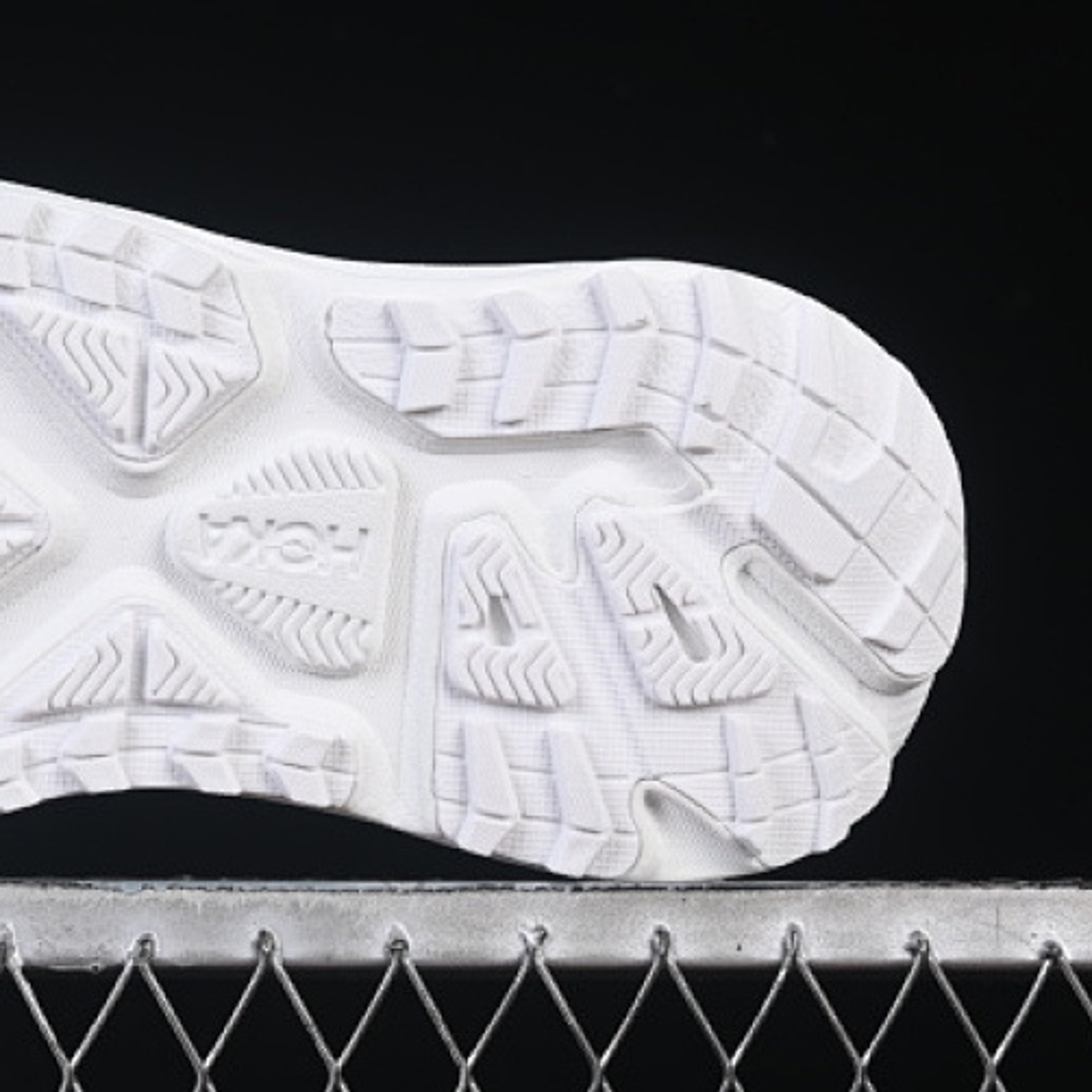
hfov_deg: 12.7
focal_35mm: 137
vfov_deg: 12.7
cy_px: 400
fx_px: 4890
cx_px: 165
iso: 160
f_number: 8
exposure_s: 1/80
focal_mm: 50
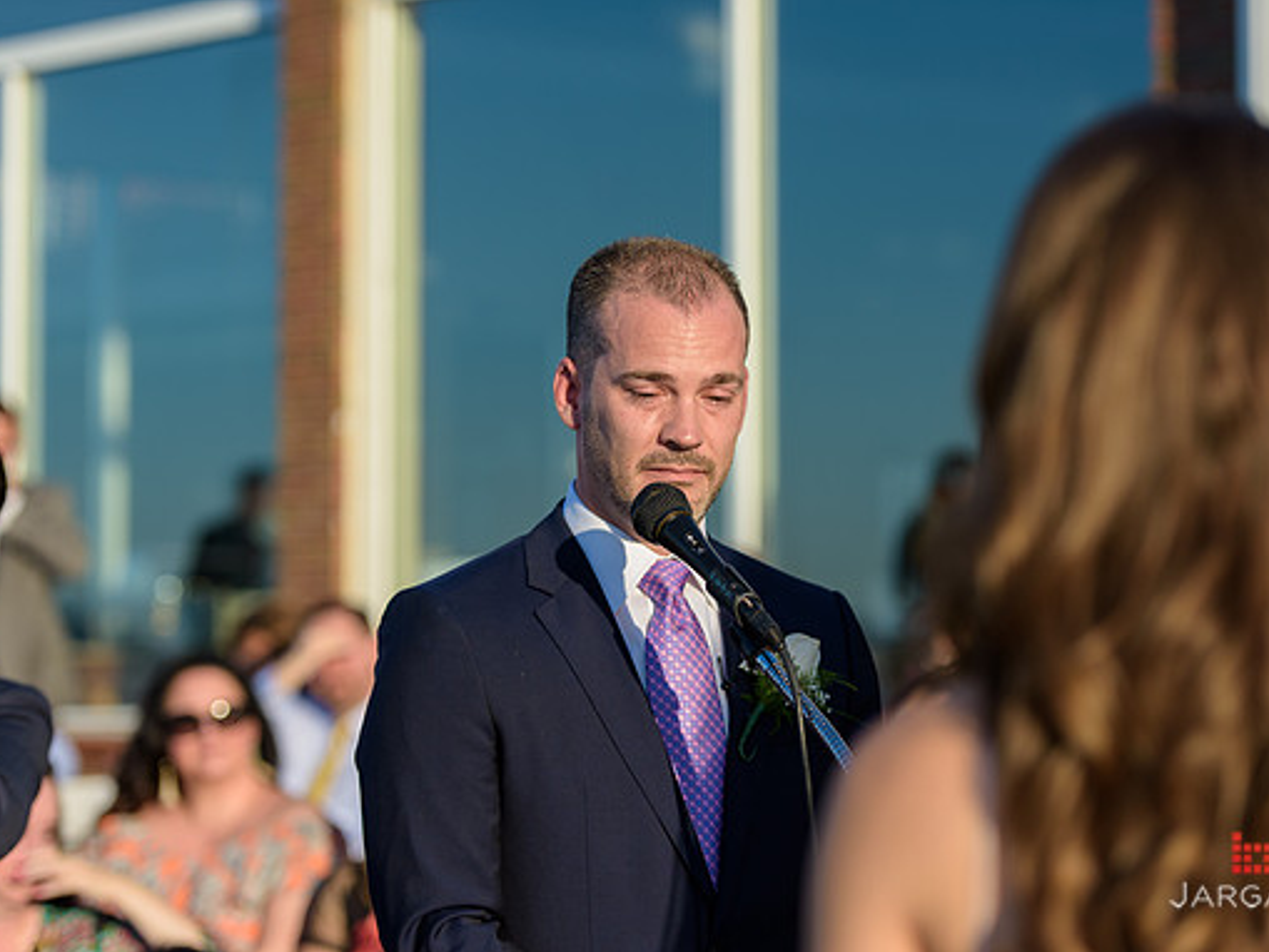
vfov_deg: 12.9
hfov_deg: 17.1
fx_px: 4217
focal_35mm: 115
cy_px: 480
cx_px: 686
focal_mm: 105
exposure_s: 1/1600
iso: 200
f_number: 3.2
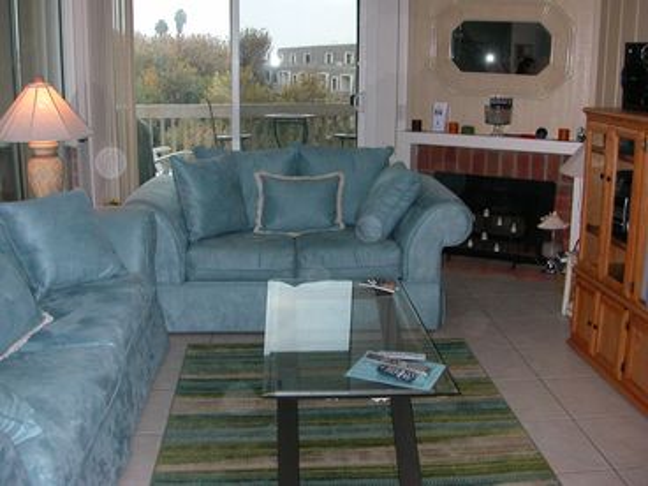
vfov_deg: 38.7
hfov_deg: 50.1
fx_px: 693
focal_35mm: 37
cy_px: 243
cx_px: 324
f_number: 2.7
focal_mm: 5.6
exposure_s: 1/59.9
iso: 200
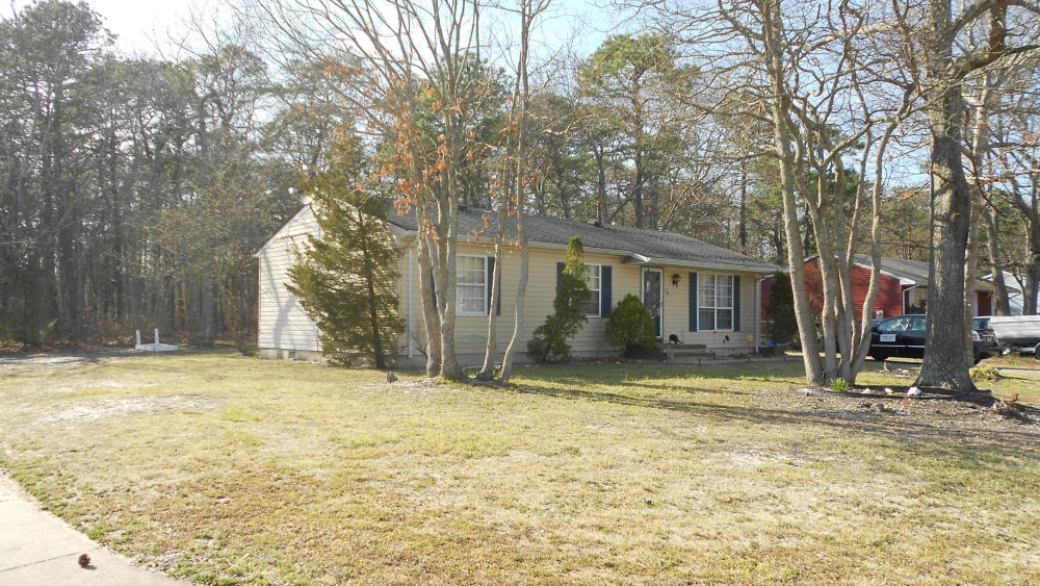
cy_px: 290
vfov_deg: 40.2
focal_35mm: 29
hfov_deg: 66.1
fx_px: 800
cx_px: 512
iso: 80
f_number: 3.2
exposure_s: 1/320
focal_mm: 4.6
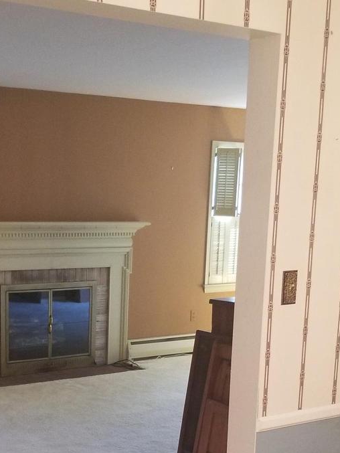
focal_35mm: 59
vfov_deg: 31.8
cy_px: 364
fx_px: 772
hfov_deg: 24.4
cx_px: 60
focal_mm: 4.3
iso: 250
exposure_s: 1/20
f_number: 1.7
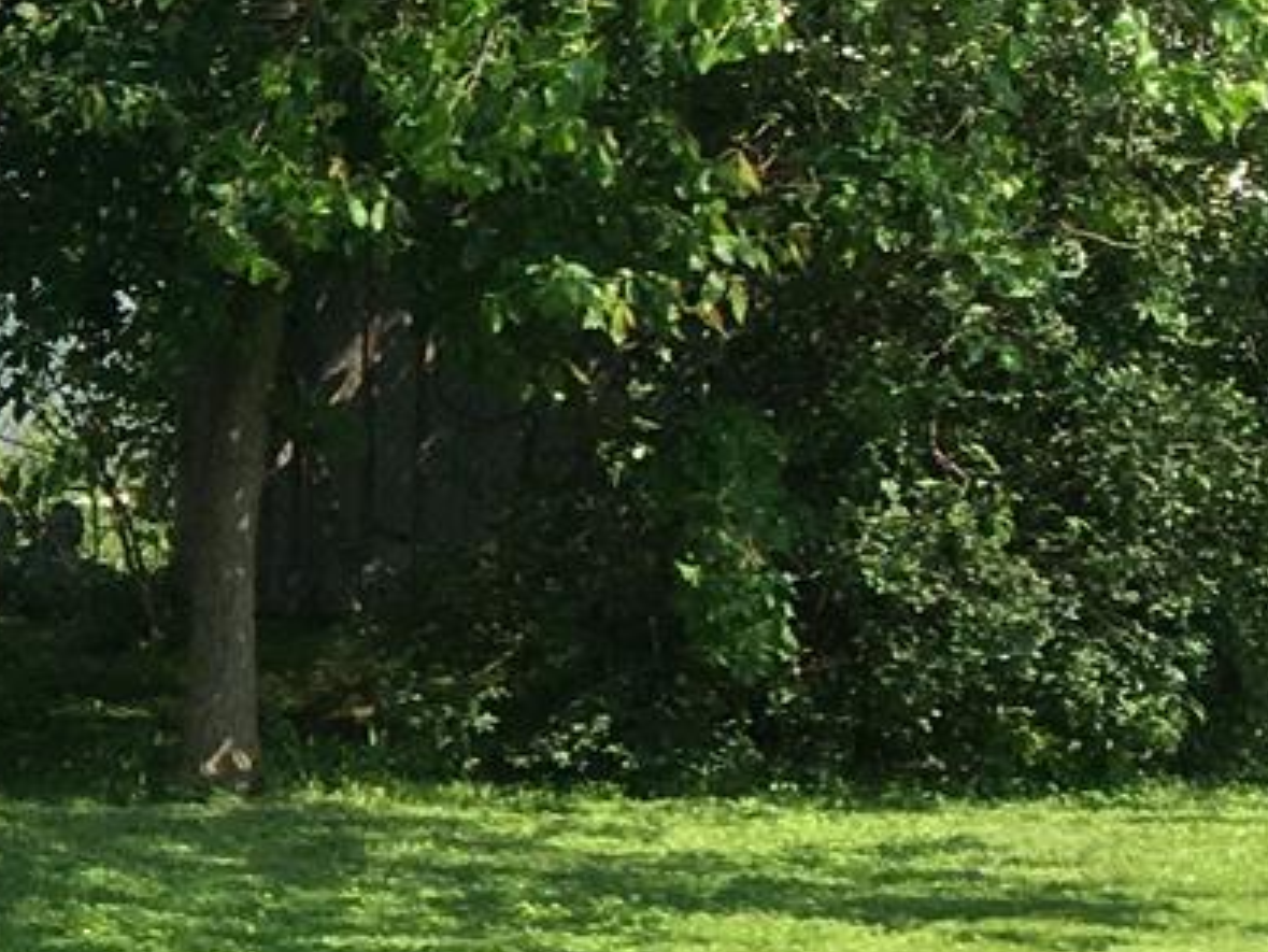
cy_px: 642
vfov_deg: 9.8
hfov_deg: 11.9
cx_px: -1132
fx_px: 5533
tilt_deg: +0.6
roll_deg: -2.0
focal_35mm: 151
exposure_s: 1/601
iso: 25
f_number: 2.2
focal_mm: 4.15
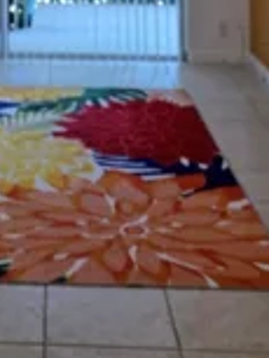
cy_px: -159
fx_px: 869
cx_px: 2
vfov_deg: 20.4
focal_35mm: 84
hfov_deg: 17.2
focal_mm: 6.3
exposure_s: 1/120
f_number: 1.7
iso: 80
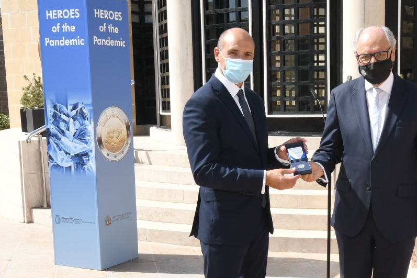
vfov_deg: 22.0
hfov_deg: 32.5
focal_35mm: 61
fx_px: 706
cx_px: 293
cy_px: 214
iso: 400
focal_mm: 20
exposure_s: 1/250
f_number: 16
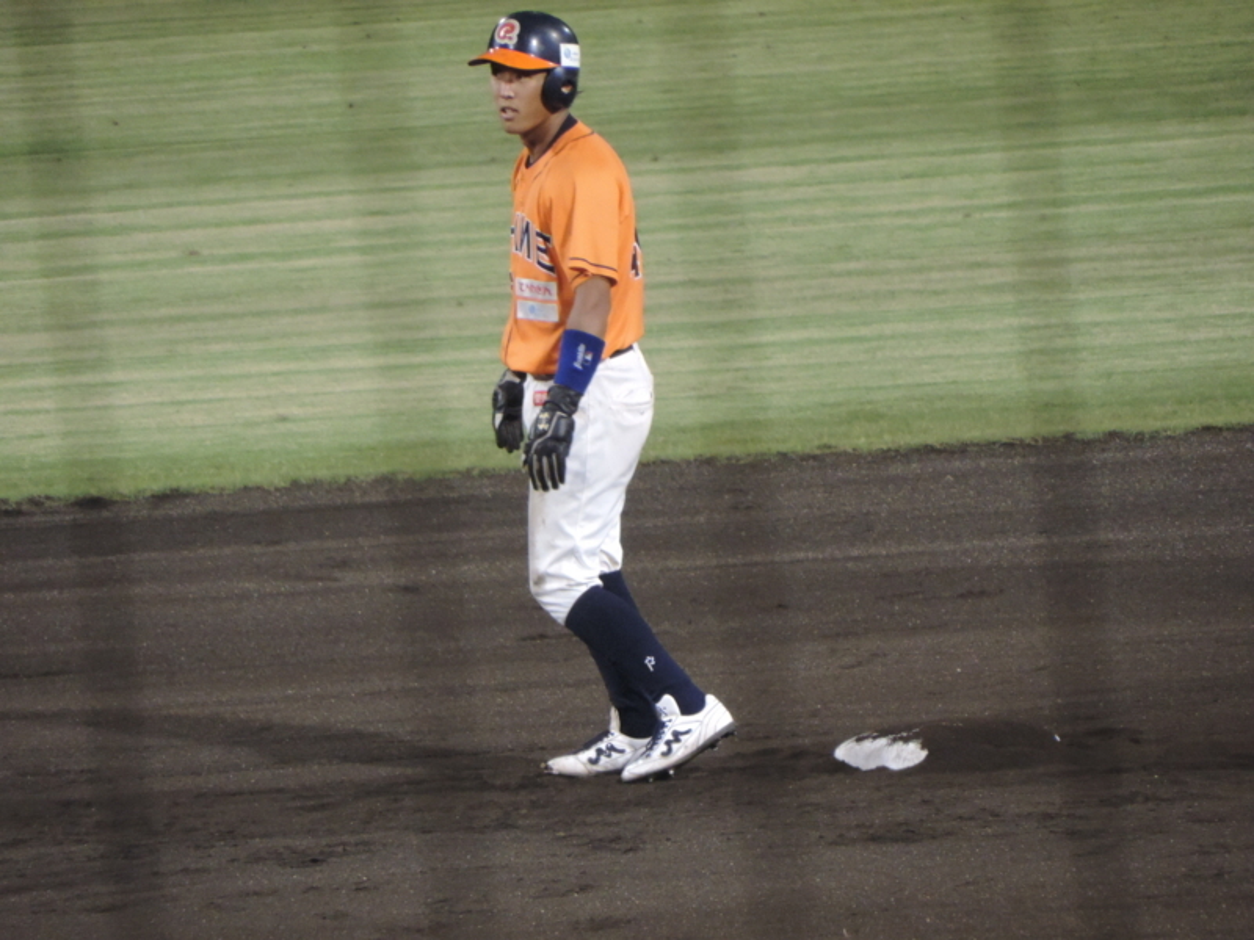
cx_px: 627
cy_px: 470
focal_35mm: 800
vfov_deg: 1.9
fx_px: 28981
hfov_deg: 2.5
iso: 800
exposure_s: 1/60
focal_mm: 142.6
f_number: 5.2
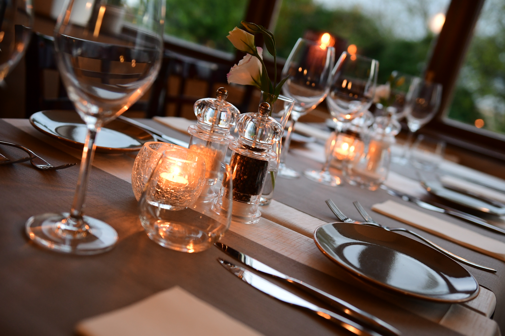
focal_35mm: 39
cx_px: 252
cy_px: 168
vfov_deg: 34.2
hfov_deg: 49.6
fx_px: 547
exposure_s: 1/80
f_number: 1.8
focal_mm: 26
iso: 800
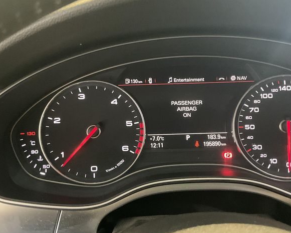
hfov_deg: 46.8
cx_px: 157
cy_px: 118
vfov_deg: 38.2
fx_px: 336
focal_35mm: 39
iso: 500
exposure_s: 1/28
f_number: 1.8
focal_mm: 3
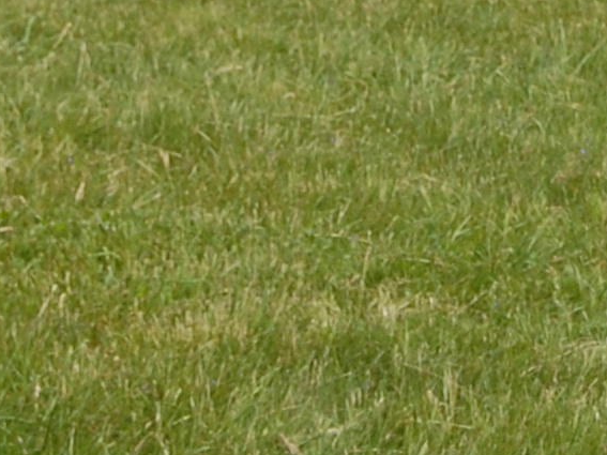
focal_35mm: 306
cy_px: -284
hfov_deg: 6.4
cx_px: 1034
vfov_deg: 4.8
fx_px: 5365
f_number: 10
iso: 200
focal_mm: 40
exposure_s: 1/400
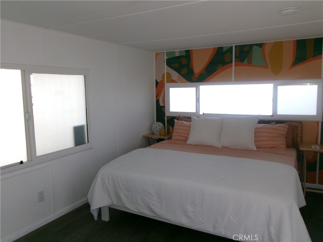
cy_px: 121
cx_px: 162
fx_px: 261
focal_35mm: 28
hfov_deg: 63.4
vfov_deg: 49.7
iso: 100
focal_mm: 5.1
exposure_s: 1/80
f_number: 3.9
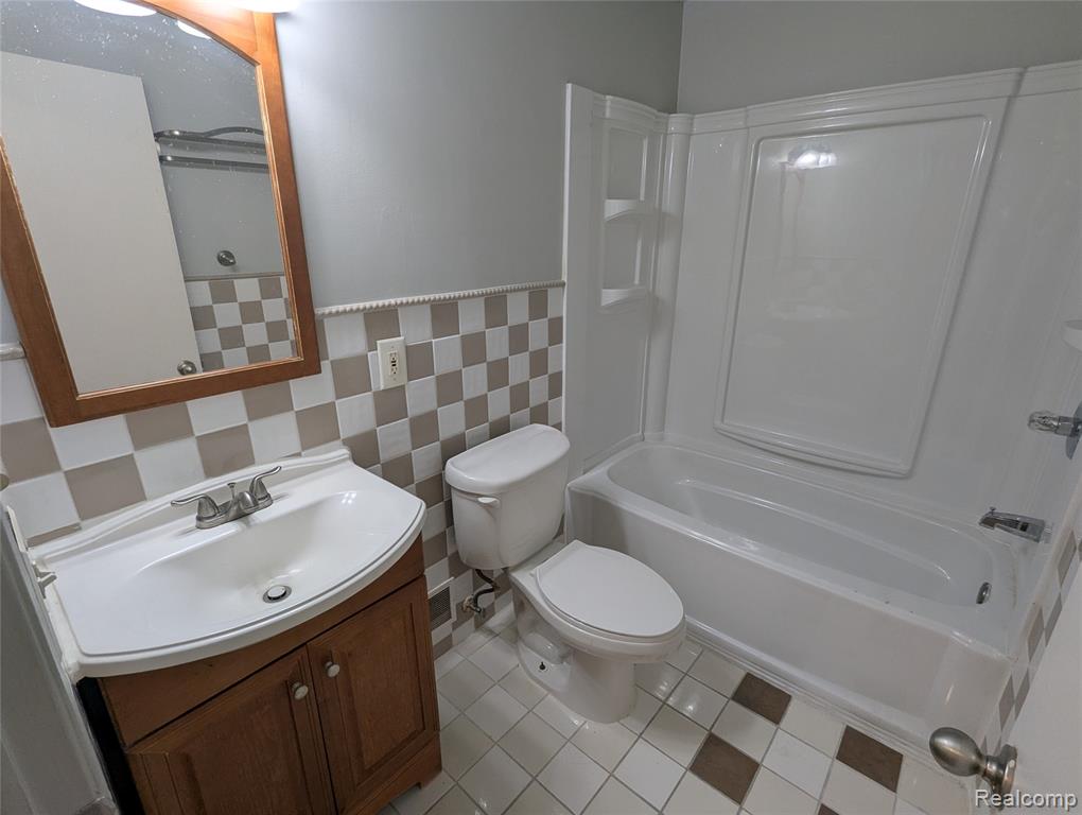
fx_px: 501
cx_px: 541
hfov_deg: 94.4
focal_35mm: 16
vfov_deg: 78.2
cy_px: 408
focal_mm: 2.35
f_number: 2.2
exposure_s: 1/40
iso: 51
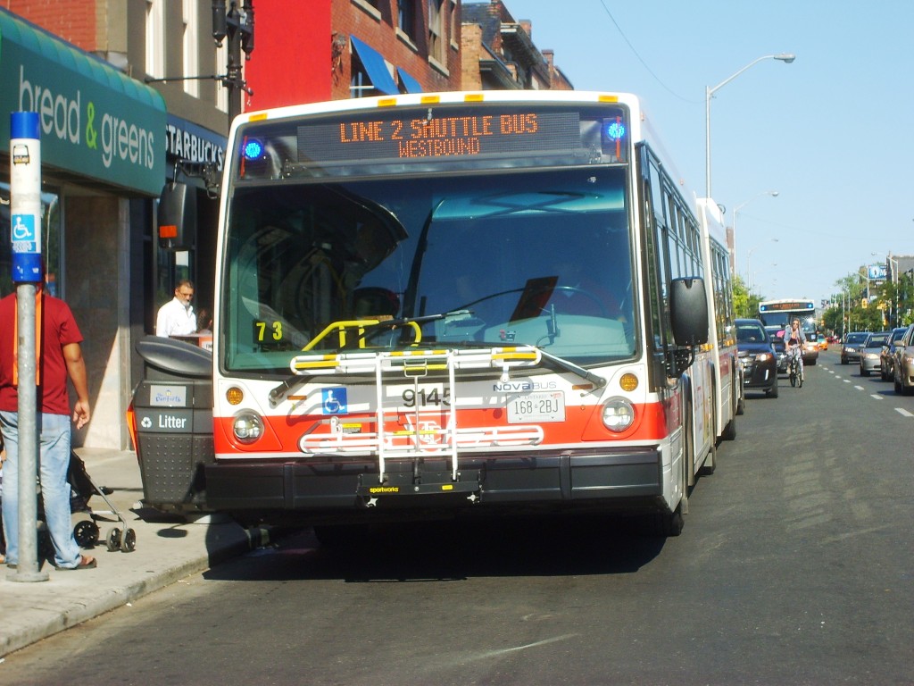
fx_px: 2139
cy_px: 343
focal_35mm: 81
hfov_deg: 24.1
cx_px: 457
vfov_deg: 18.2
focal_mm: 13.7
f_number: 4.2
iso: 50
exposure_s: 1/750
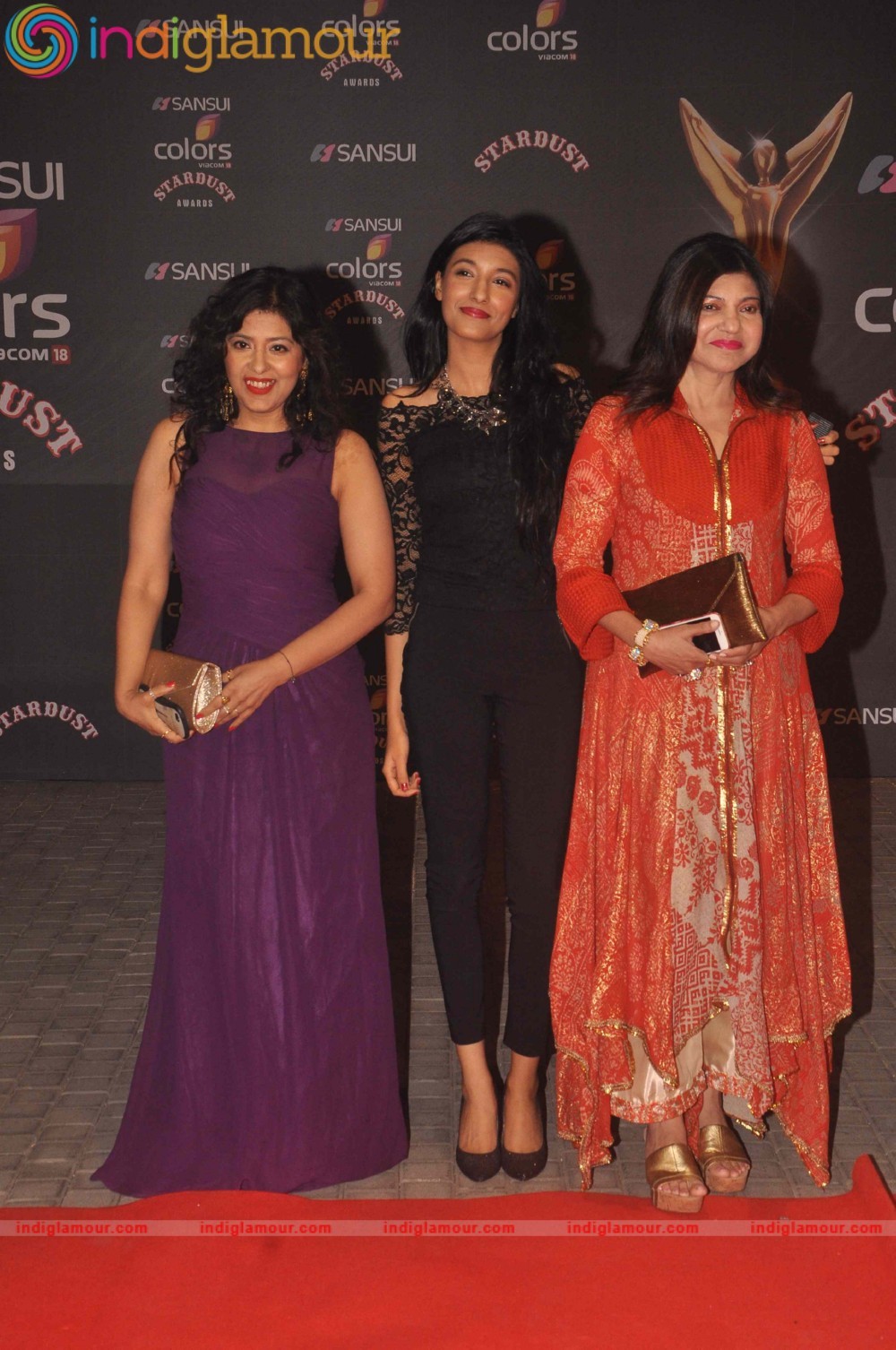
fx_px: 2527
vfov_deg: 29.9
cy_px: 675
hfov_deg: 20.1
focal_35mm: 68
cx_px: 448
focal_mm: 45
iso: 640
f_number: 9
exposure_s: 1/200
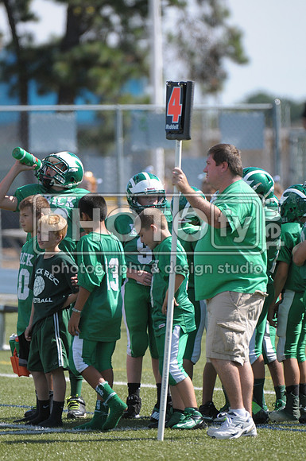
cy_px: 230
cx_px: 153
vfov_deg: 4.2
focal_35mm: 495
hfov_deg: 2.8
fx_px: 6330
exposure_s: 1/3200
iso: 640
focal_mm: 330
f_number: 4
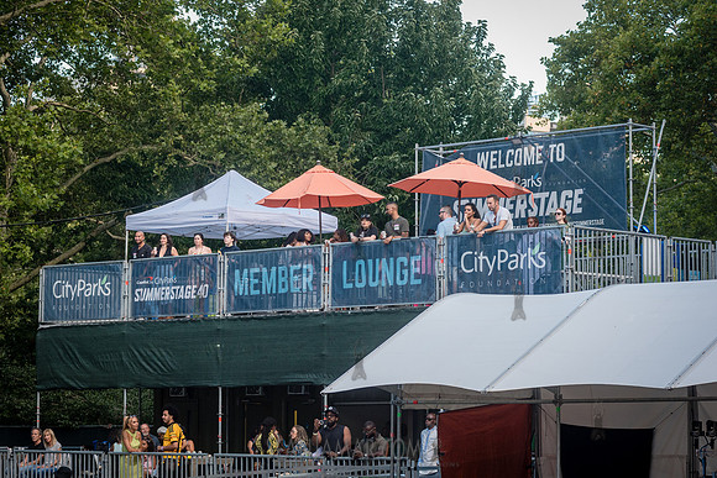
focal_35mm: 107
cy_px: 239
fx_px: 2135
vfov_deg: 12.8
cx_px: 358
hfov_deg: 19.1
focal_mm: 100
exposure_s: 1/500
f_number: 4.5
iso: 1000
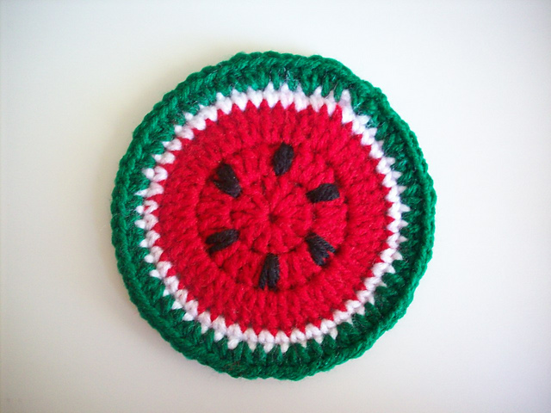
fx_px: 589
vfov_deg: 38.7
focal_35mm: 37
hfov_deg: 50.1
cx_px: 276
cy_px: 206
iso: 160
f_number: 2.8
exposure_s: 1/15.5
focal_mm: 6.2
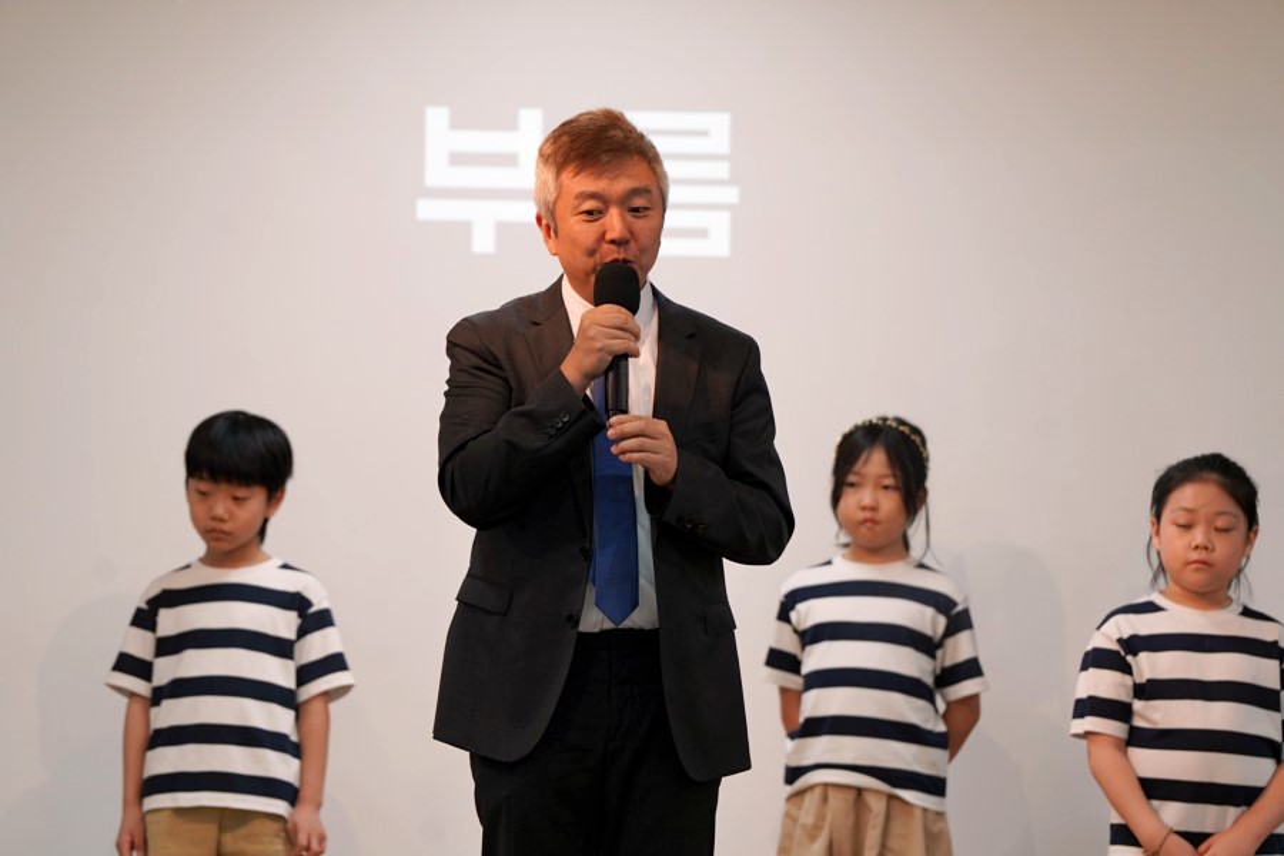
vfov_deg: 6.9
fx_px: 7133
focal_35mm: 200
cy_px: 428
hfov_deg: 10.3
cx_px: 642
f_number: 4
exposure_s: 1/250
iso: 1000
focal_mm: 200
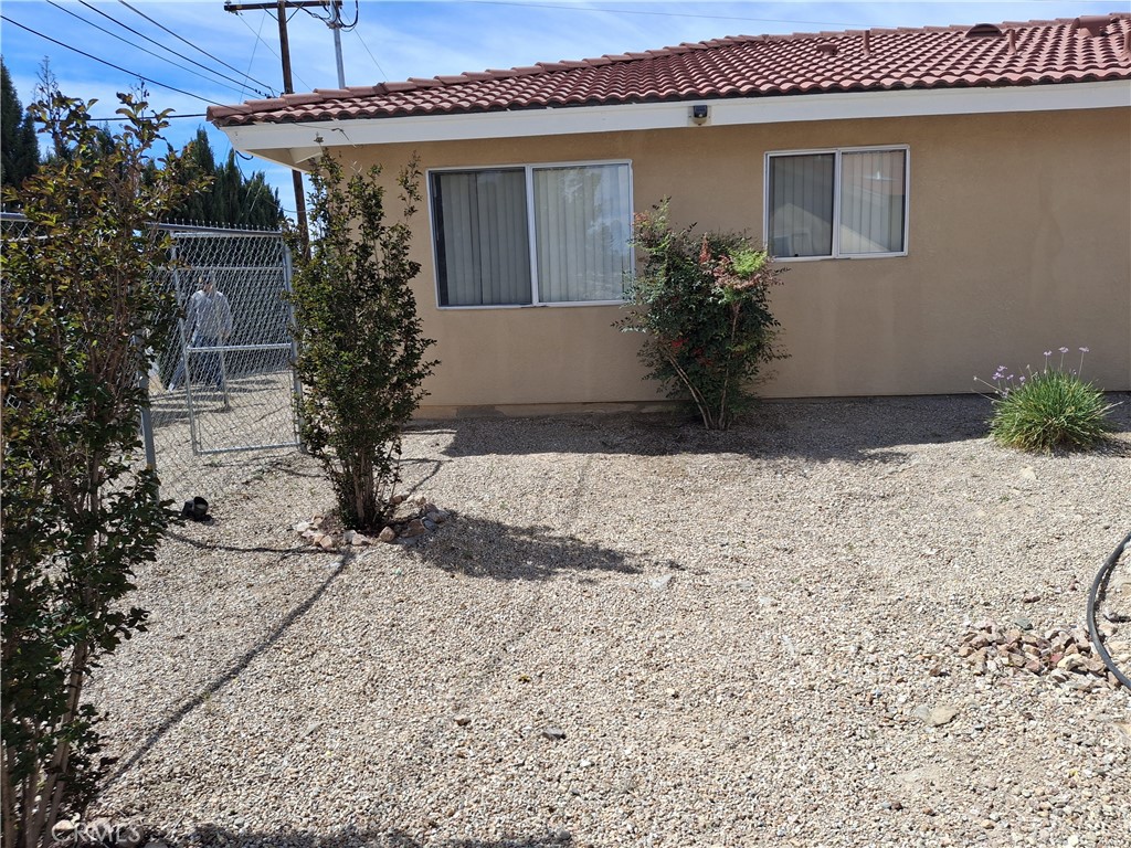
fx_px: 817
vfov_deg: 54.9
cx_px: 566
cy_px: 424
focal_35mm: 25
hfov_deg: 69.4
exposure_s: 1/1821
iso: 32
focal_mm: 4.69
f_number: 1.8
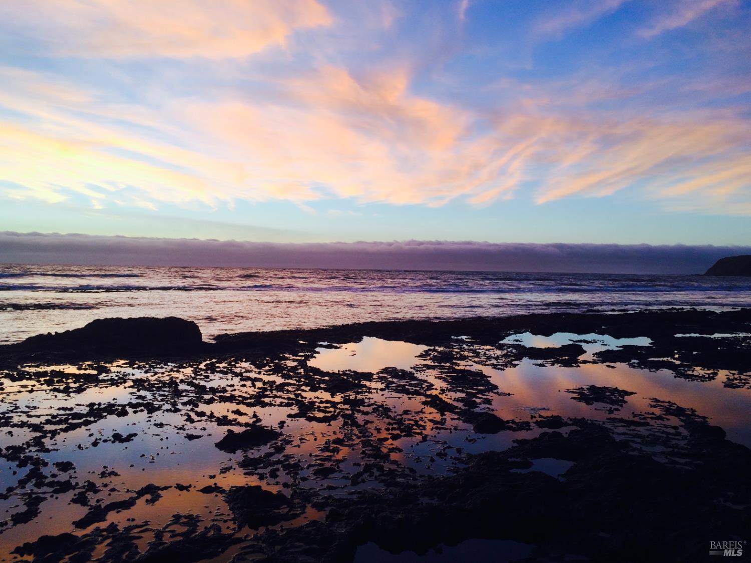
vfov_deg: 48.2
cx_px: 376
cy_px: 282
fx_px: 629
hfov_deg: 61.7
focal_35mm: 29
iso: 32
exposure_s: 1/178
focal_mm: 4.15
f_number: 2.2
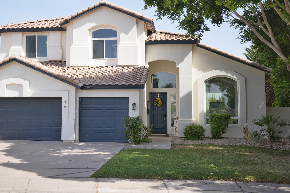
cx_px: 114
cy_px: 80
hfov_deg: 42.5
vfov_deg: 29.2
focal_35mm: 46
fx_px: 371
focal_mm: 35
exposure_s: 1/640
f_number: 4
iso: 125
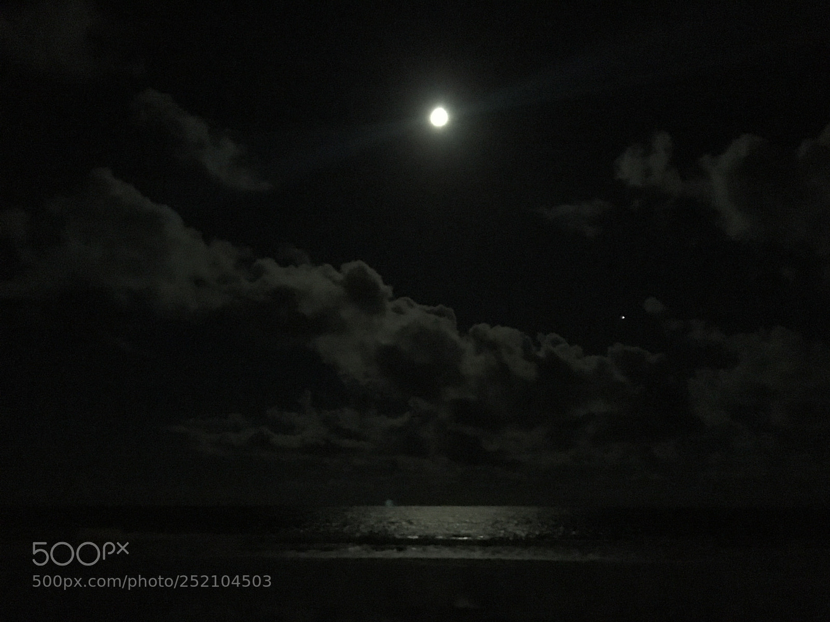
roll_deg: +0.1
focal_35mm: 29
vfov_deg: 48.2
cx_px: 415
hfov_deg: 61.7
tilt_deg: +17.1
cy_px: 311
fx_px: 695
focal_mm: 4.15
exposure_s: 1/15
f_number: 2.2
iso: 2000
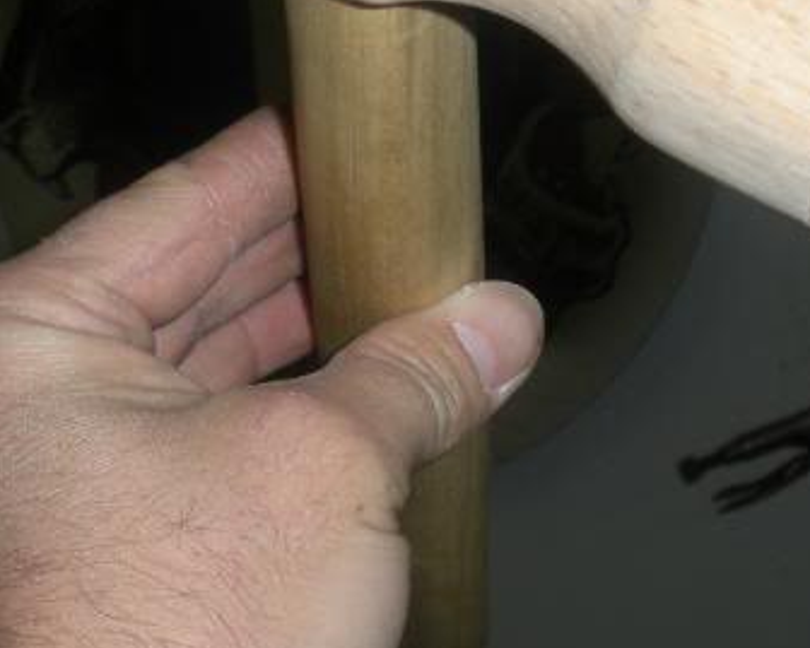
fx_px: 2566
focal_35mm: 107
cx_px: 345
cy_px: 125
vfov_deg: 14.3
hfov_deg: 17.9
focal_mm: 6.3
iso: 64
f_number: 3.5
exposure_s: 1/60
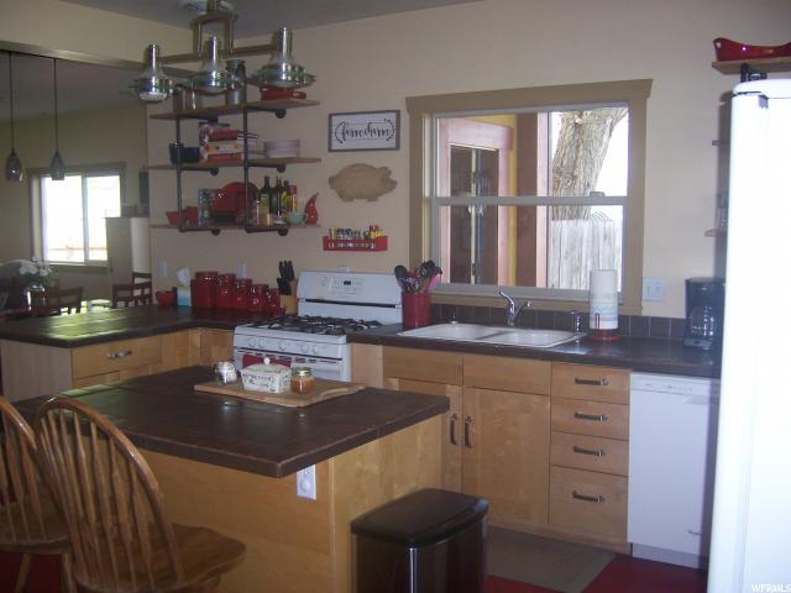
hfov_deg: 51.4
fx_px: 823
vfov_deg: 39.7
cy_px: 296
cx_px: 396
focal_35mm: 36
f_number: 2.8
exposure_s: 1/60
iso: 125
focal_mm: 6.2
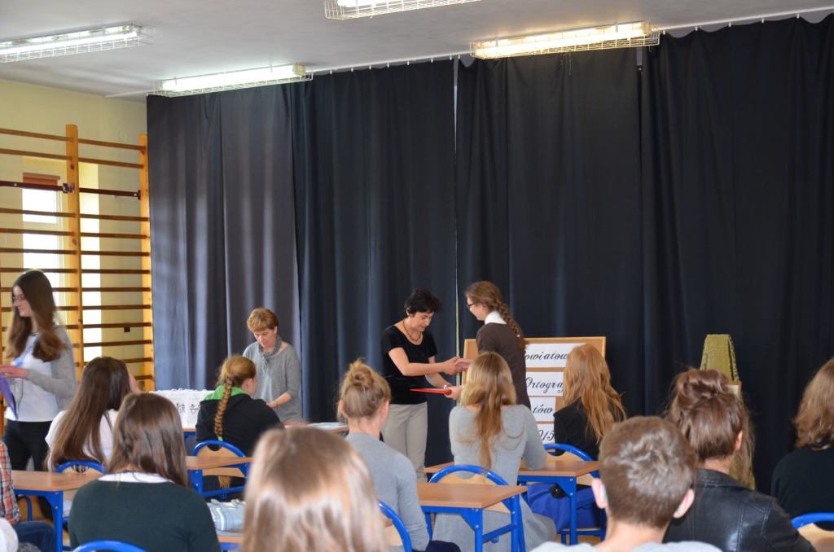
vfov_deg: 20.1
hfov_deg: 29.9
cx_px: 417
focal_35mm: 68
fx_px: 1560
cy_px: 276
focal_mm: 45
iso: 500
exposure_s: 1/60
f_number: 4.8
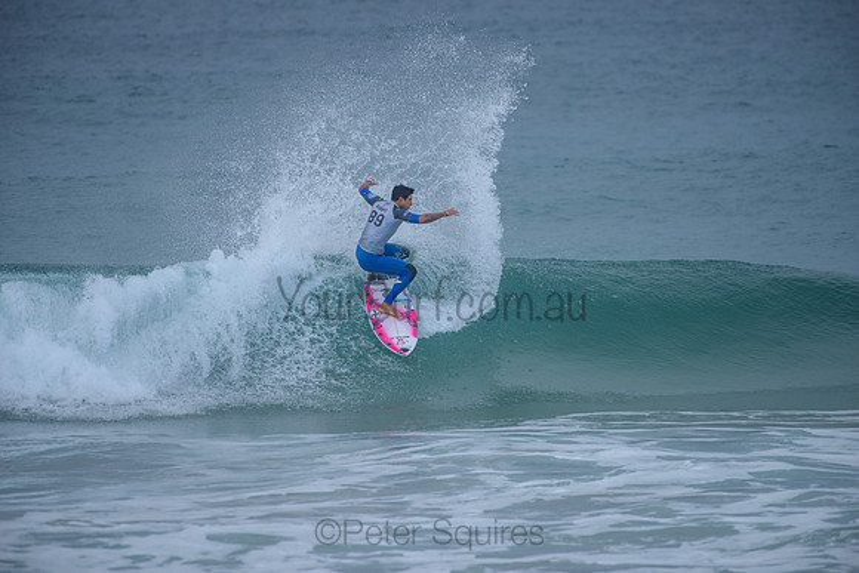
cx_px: 430
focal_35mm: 500
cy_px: 286
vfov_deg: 2.8
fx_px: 11933
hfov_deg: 4.1
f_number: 5.6
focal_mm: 500
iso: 160
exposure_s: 1/800
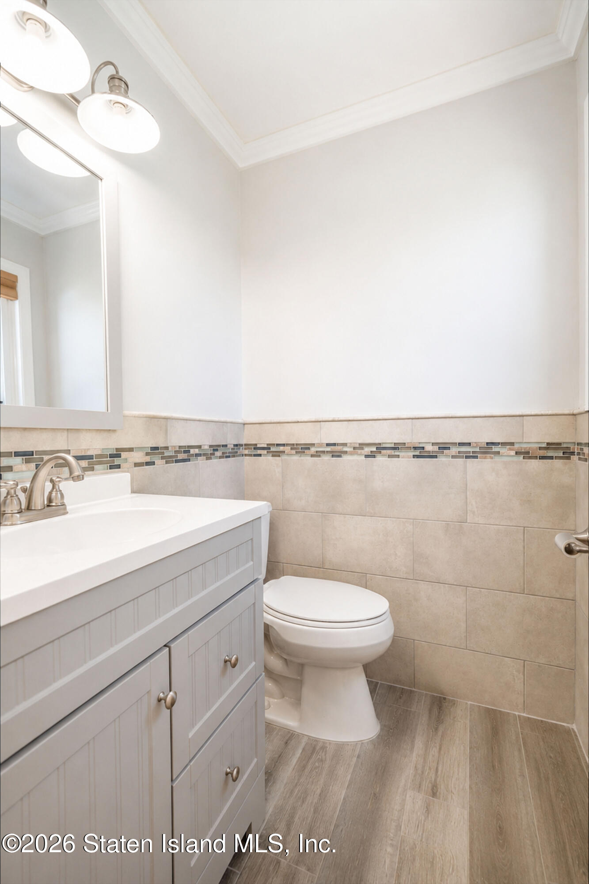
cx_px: 294
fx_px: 393
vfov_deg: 96.7
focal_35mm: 16
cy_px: 442
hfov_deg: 73.7
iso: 64
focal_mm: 16
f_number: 4
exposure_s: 1/20
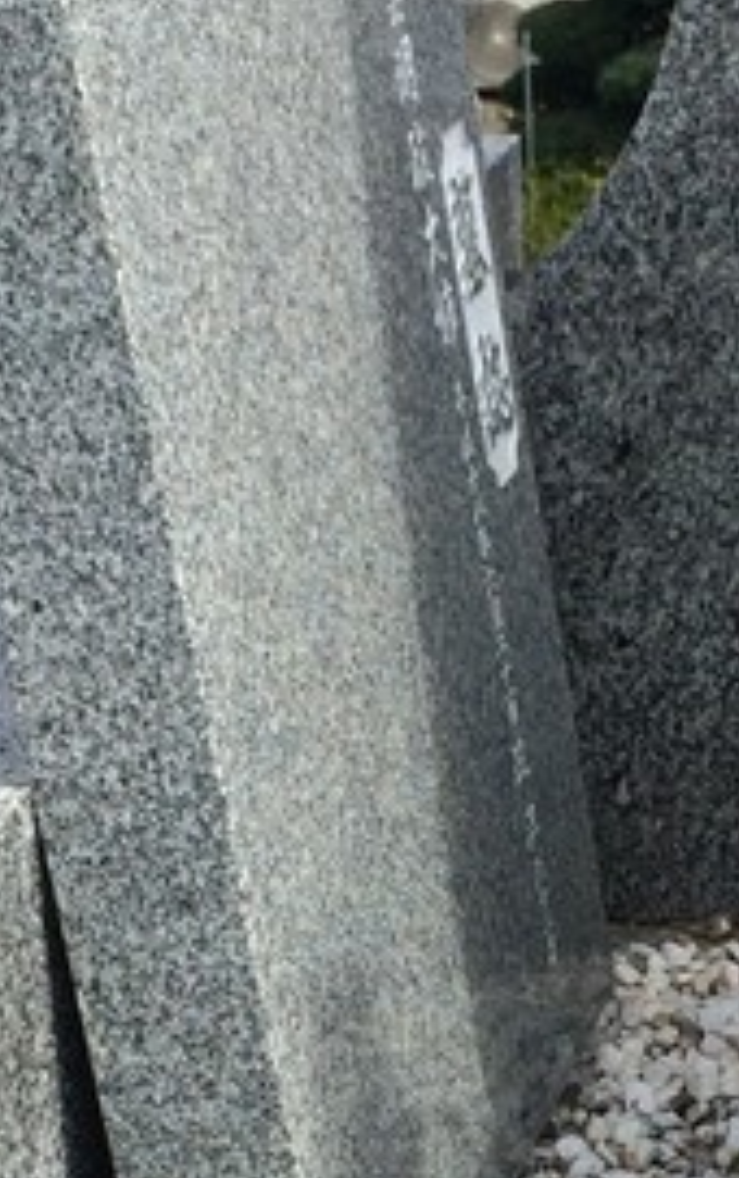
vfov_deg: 17.6
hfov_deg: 11.3
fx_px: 3728
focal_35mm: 116
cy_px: 1148
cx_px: 326
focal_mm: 4.15
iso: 32
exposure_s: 1/2053
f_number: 2.2
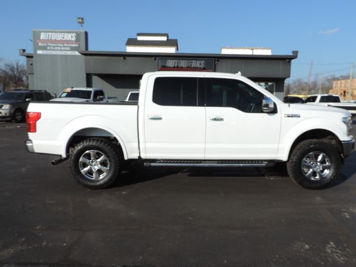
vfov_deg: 51.3
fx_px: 278
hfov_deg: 65.1
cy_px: 141
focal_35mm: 27
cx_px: 197
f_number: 3
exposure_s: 1/1600
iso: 80
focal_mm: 4.3
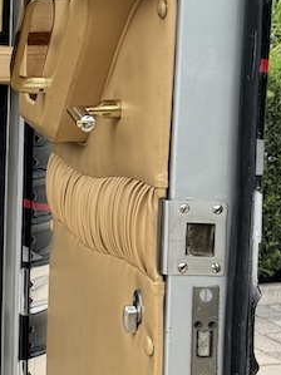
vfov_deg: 18.3
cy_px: 129
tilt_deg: -5.7
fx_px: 1159
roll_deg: +0.3
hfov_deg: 13.3
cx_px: -88
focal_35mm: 107
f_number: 1.78
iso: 80
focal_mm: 6.86
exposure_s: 1/1026
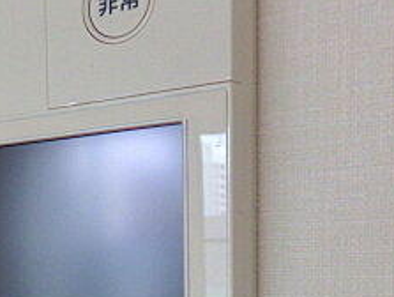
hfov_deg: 28.1
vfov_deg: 22.1
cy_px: 322
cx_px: -34
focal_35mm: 63
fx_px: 718
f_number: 3.1
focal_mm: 4
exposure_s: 1/60
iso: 100
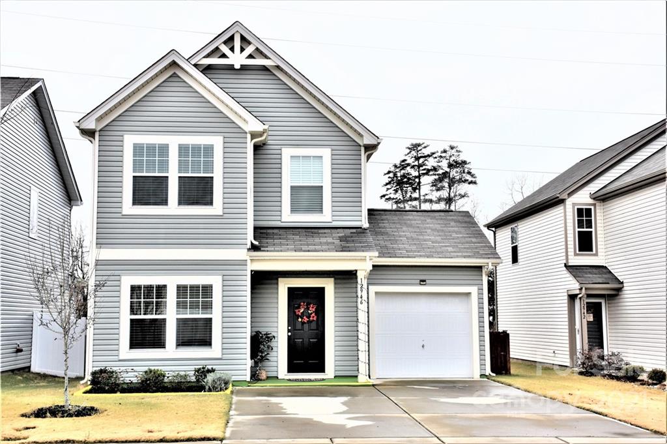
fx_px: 833
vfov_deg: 29.8
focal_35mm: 45
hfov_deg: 43.6
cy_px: 222
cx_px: 334
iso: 180
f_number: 8
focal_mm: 30
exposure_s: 1/500
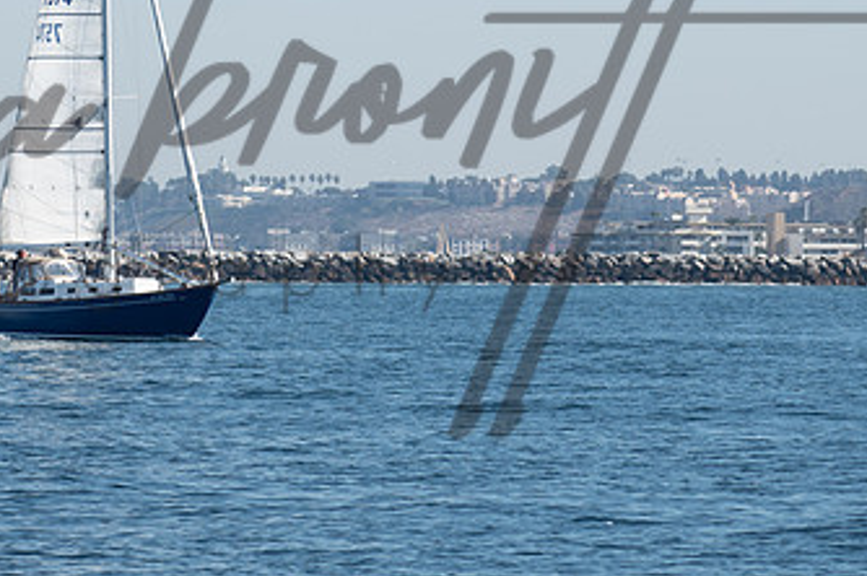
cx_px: 76
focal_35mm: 372
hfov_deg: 5.5
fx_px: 8950
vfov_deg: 3.7
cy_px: -12
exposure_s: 1/500
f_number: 6.3
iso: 100
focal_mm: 95
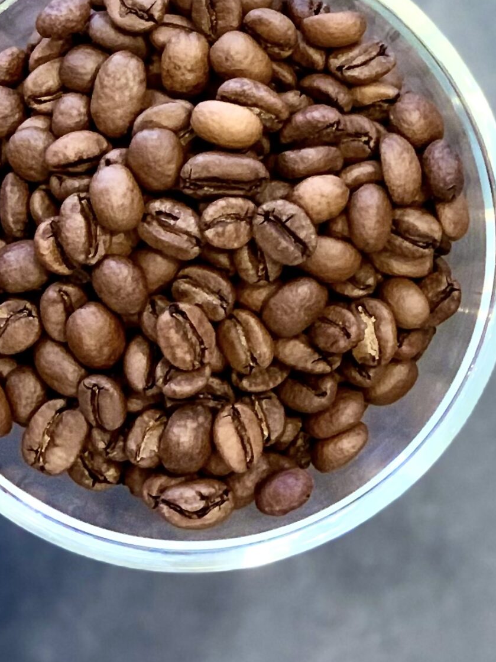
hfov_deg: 12.4
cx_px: 184
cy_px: 280
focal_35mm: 119
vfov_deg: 16.5
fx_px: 2274
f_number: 2.4
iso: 125
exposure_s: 1/62
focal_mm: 6
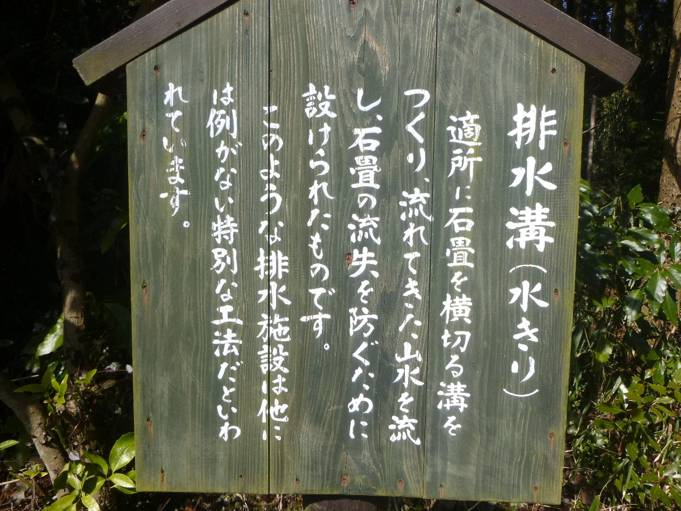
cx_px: 340
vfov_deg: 54.9
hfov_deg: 69.4
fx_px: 492
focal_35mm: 25
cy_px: 256
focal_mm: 4.5
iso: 100
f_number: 3.9
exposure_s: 1/320
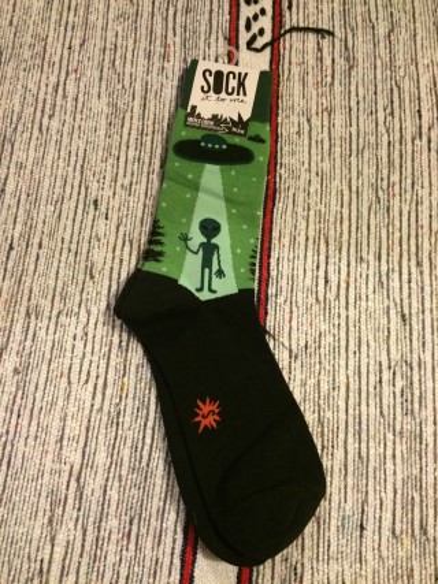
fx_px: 489
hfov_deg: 48.2
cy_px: 292
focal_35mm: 29
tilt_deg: -75.8
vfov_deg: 61.7
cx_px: 219
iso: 320
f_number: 2.2
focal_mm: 4.15
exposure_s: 1/17
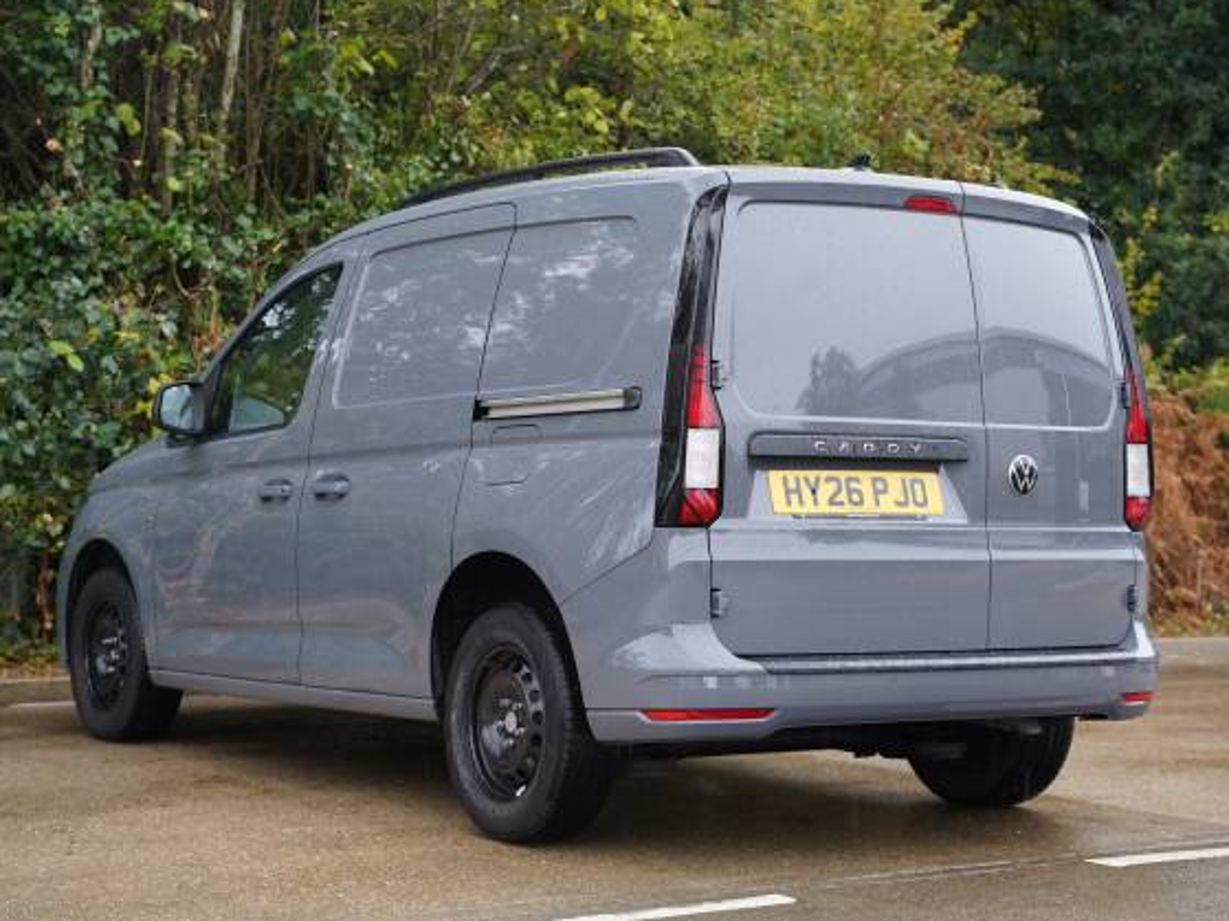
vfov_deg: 22.1
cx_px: 668
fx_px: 2358
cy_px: 455
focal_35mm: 66
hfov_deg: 29.2
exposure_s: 1/160
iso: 400
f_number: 4
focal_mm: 60.4
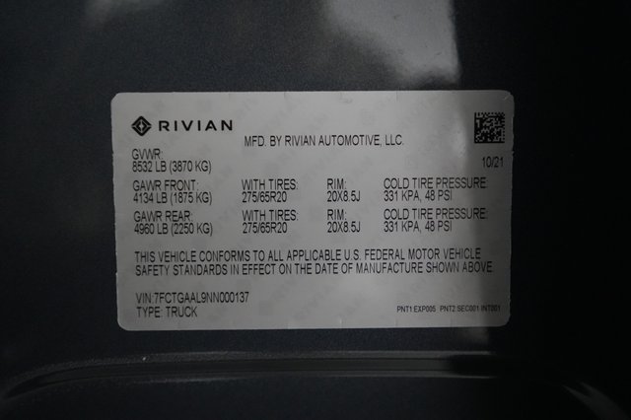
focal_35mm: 28
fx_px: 491
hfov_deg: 65.5
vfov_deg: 46.4
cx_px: 316
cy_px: 210
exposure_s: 1/160
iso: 10000
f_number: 2.8
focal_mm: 28
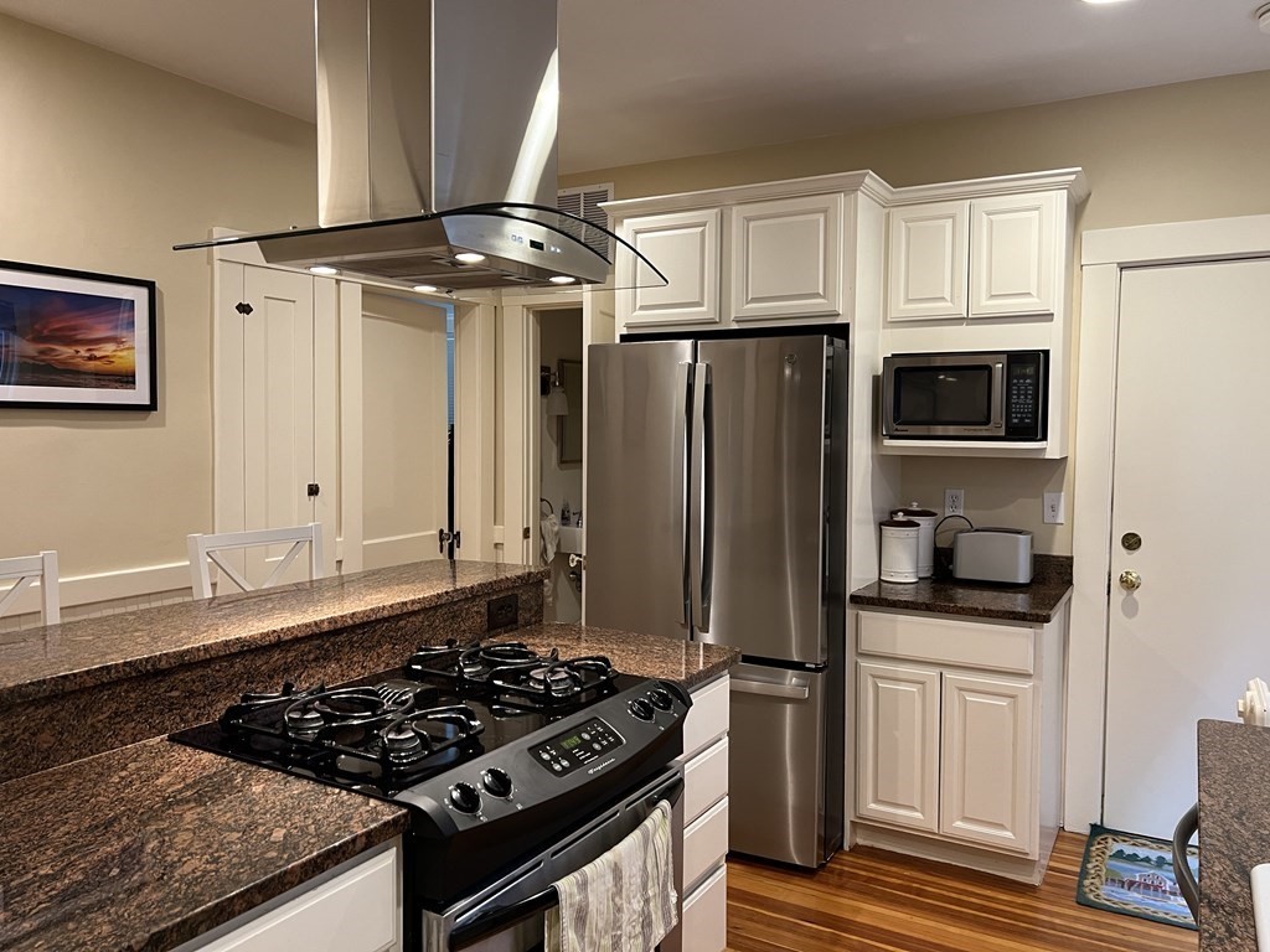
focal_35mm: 26
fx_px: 954
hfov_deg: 67.3
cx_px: 635
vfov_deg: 53.1
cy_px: 476
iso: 160
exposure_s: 1/60
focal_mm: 5.7
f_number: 1.5
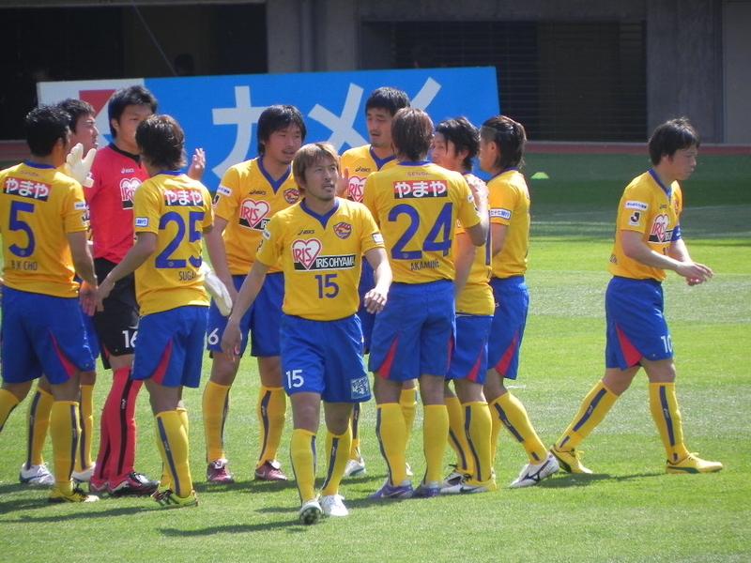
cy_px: 282
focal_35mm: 678
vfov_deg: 2.2
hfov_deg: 2.9
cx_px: 376
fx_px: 14709
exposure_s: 1/293
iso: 160
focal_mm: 120
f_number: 5.6
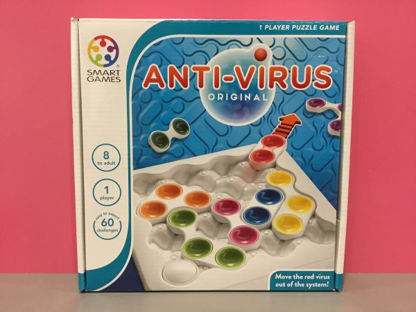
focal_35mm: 31
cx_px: 208
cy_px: 156
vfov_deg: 45.4
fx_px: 373
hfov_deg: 58.4
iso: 200
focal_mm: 3.3
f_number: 2.4
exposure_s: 1/20
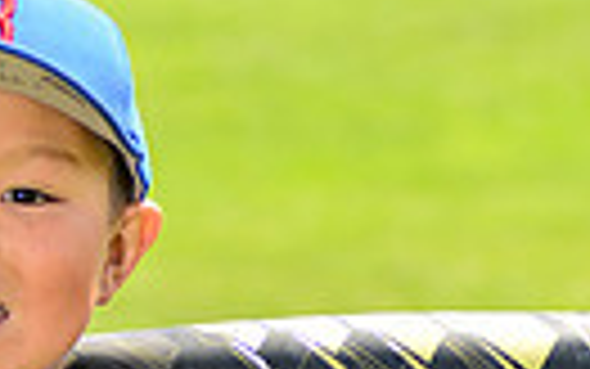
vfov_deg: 3.1
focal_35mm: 429
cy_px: 547
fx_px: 6901
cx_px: -5
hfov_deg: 4.9
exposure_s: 1/250
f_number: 5
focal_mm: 95
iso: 100
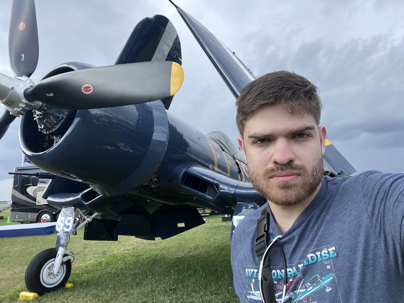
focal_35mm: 23
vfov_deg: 58.9
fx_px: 268
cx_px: 202
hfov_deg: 73.9
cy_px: 152
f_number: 2.2
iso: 25
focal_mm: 2.71
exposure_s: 1/180
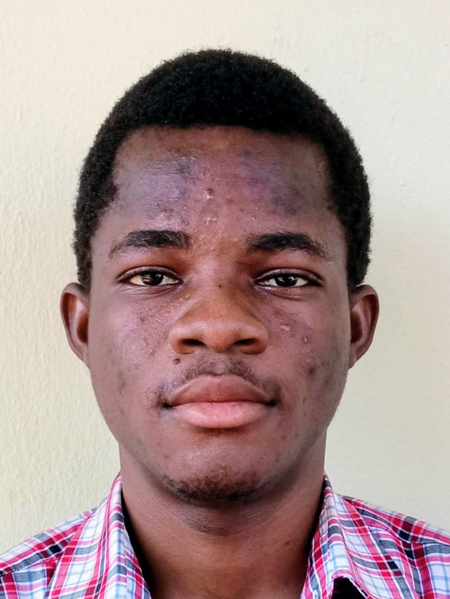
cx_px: 217
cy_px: 321
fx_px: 520
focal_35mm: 30
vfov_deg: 59.9
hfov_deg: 46.8
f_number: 2.2
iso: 126
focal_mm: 3.79
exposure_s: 1/100
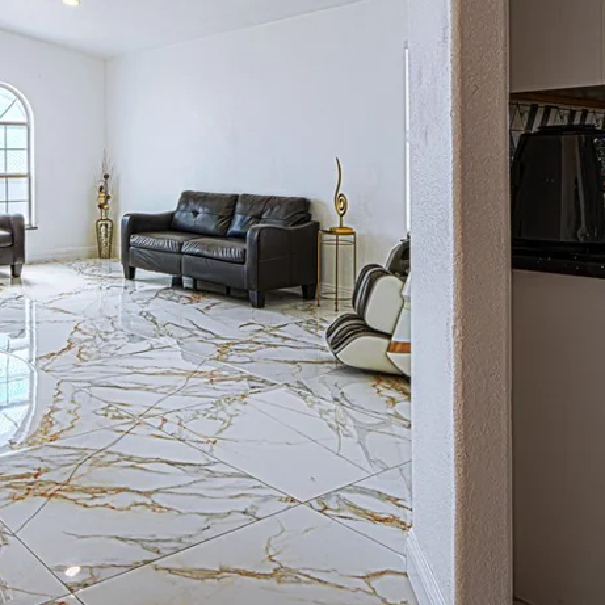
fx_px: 672
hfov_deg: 44.8
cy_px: 185
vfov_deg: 47.4
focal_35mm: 34
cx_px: 81
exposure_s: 1/6
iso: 80
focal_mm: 12
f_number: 16
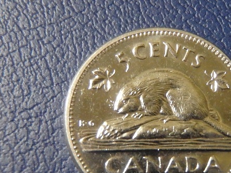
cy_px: 110
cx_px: 166
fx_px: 447
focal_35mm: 67
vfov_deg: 21.9
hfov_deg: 28.7
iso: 1600
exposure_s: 1/20
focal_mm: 6.6
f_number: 4.7
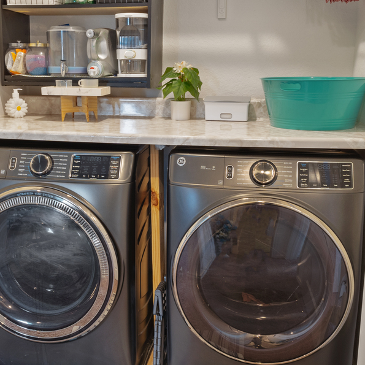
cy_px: 151
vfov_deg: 43.5
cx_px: 161
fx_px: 455
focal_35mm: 38
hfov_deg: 43.6
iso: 100
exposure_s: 15
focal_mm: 11
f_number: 10
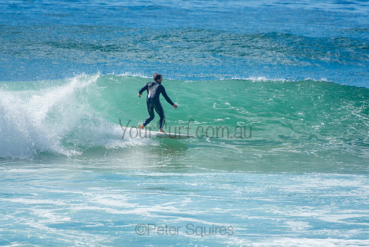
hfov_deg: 3.4
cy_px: 124
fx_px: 6151
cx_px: 184
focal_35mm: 600
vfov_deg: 2.3
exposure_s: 1/1250
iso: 220
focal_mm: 400
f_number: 5.6
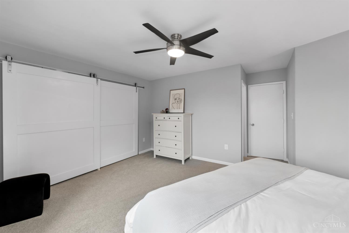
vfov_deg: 81.2
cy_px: 116
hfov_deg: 104.3
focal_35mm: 14
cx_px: 174
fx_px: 136
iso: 800
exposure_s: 1/80
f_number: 8
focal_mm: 14
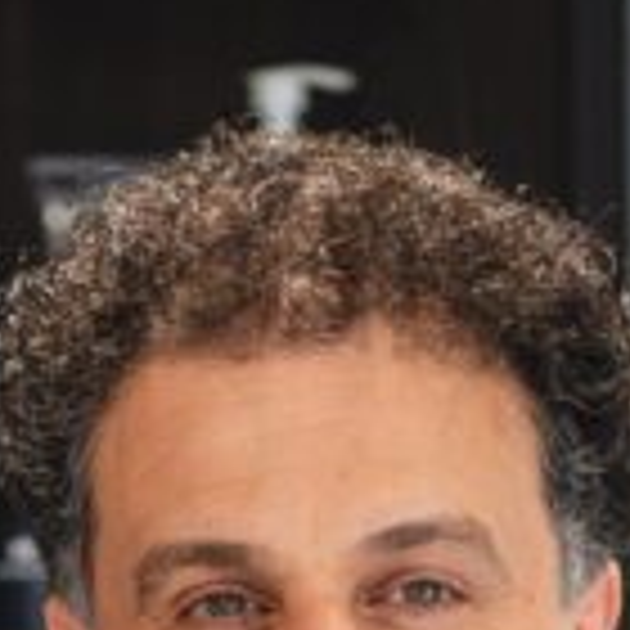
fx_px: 10913
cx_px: 104
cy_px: 1433
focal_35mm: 530
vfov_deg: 3.3
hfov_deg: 3.3
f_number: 1.8
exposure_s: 1/250
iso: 500
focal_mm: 85
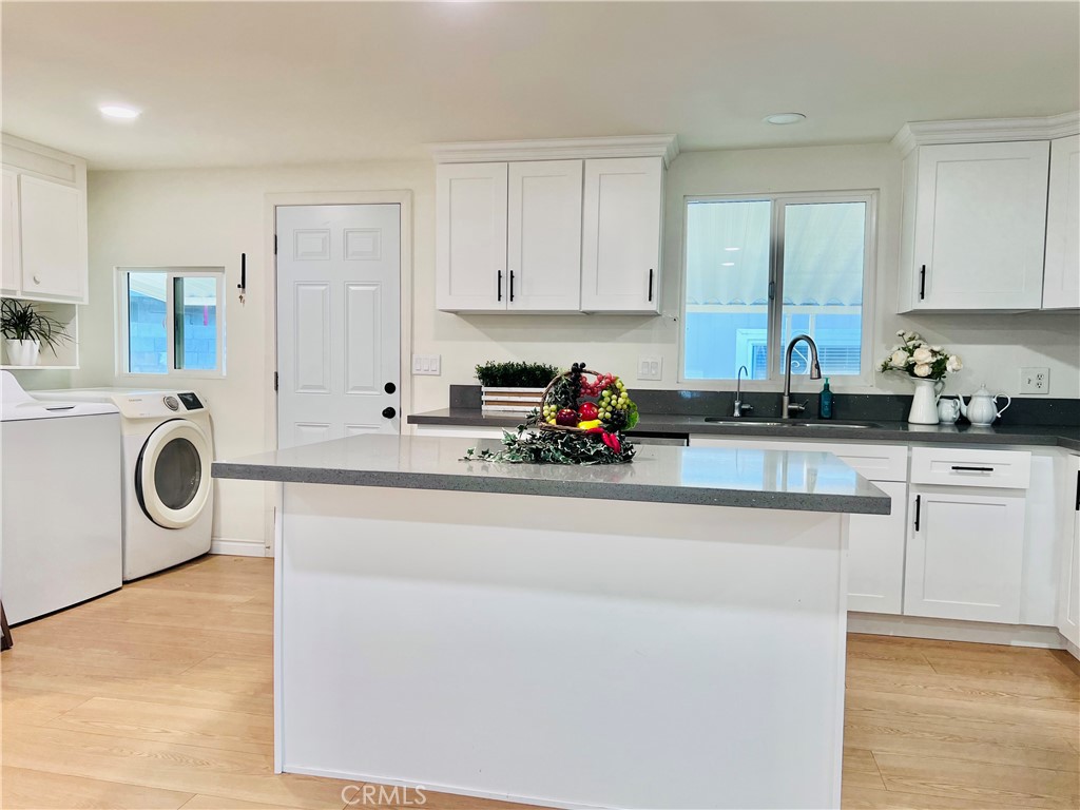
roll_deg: -0.9
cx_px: 540
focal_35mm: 26
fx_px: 811
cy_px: 405
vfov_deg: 53.1
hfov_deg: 67.3
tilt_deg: -3.4
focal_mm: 5.7
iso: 100
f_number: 1.5
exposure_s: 1/120
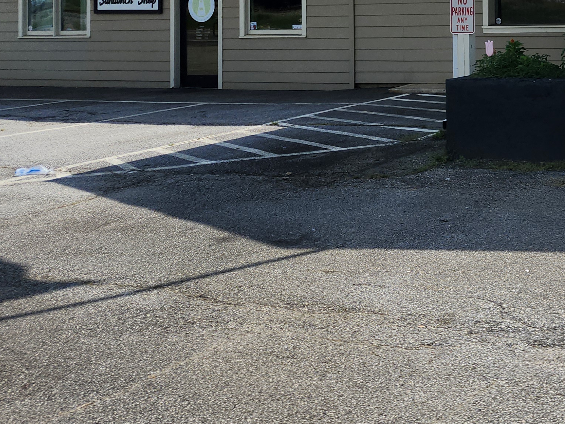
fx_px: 979
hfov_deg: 28.5
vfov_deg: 23.0
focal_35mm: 60
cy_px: -43
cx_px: 655
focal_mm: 5.54
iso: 25
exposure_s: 1/1889
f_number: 1.8
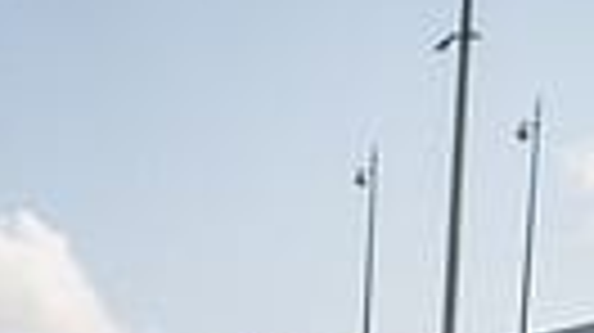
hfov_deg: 15.8
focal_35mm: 136
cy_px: 914
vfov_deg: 7.9
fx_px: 2140
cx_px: 194
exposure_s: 1/250
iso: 100
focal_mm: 38
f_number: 7.1
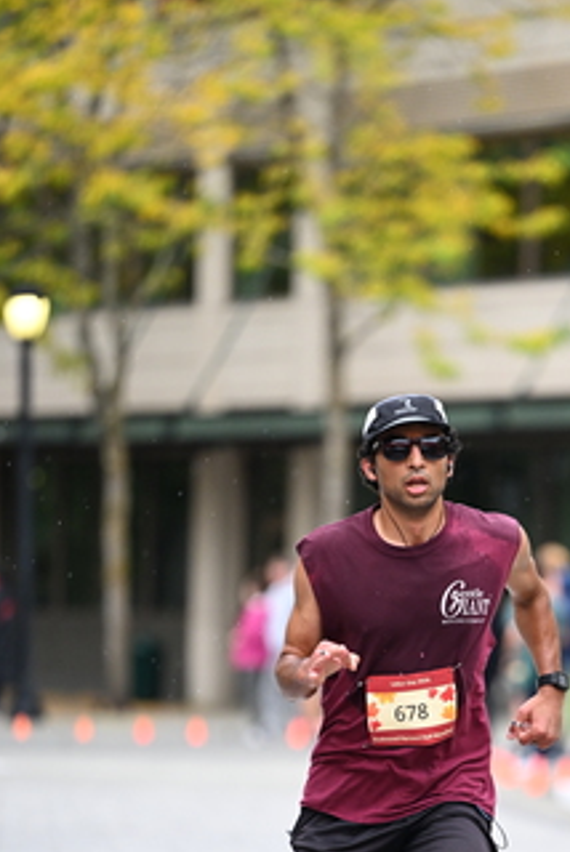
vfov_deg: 6.7
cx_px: 478
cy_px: 695
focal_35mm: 309
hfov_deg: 4.5
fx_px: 7322
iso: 1250
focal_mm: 180
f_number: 2.8
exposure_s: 1/1250
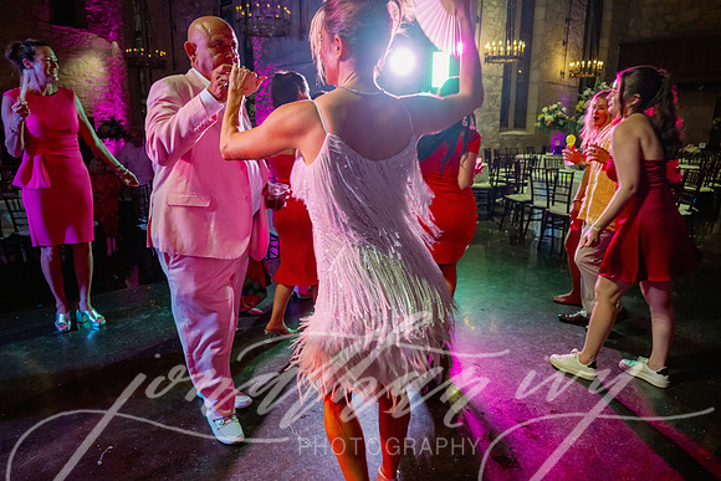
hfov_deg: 73.7
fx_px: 481
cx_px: 360
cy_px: 240
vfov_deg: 53.2
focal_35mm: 24
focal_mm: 24
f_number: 3.5
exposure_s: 1/100
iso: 1250
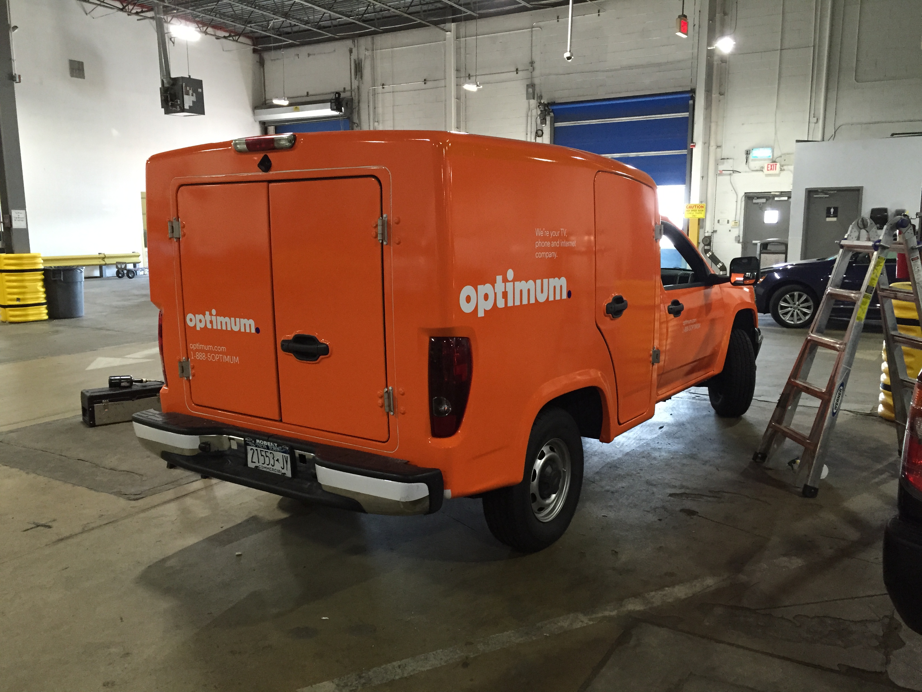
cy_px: 346
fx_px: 772
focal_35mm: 29
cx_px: 461
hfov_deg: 61.7
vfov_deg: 48.2
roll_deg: -0.1
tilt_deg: -9.6
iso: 200
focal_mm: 4.15
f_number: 2.2
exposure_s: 1/30
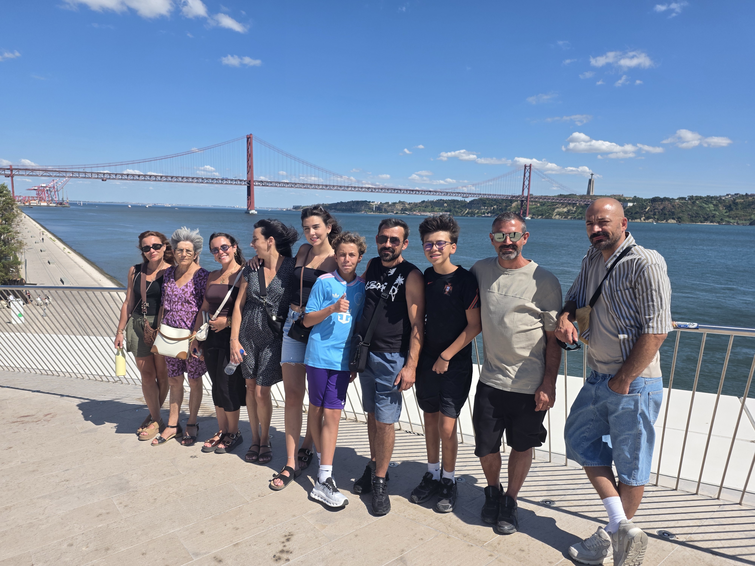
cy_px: 283
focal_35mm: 23
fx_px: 502
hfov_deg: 73.9
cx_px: 378
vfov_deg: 58.9
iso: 80
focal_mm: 6.25
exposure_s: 1/6809
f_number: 1.7
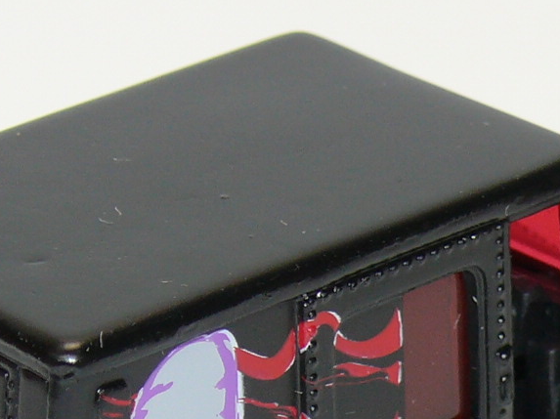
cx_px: 282
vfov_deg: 5.2
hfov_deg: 7.0
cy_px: 373
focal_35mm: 285
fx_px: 4608
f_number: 4
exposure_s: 1/40
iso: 100
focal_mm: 13.3
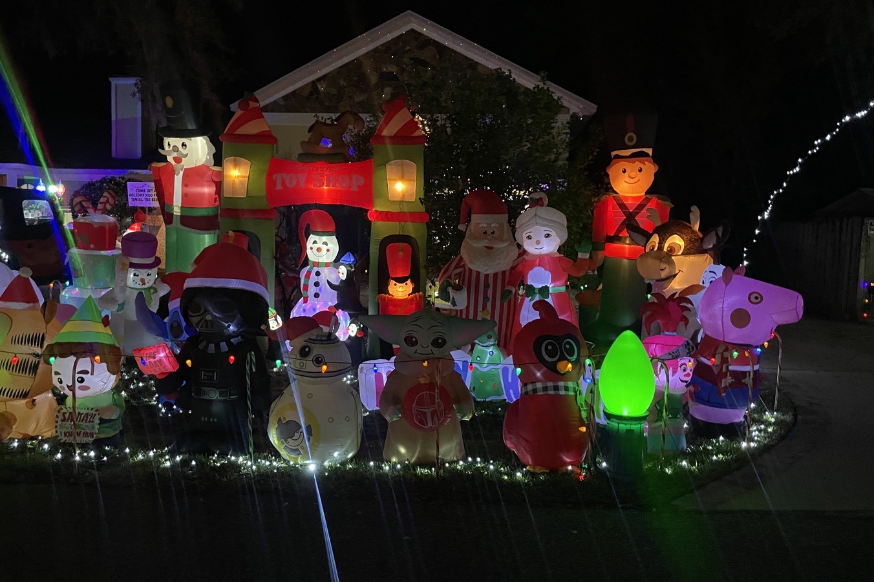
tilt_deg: -5.5
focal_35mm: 30
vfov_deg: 43.6
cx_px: 403
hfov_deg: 61.9
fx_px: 728
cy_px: 281
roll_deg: -1.3
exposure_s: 1/30
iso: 800
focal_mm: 4.2
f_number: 1.6
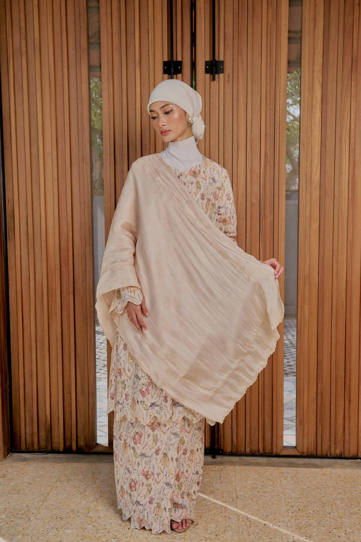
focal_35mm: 40
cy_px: 271
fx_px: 602
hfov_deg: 33.4
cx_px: 180
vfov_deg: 48.5
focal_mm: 40
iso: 200
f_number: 6.3
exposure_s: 1/125
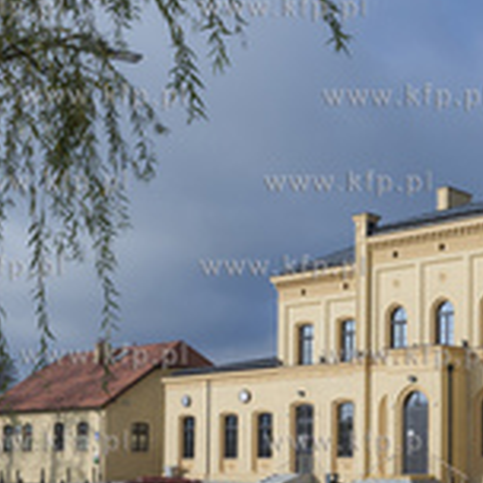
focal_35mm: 65
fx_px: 1026
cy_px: 399
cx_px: 518
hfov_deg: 24.8
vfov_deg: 25.9
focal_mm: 29
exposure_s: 1/3200
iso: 400
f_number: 6.3
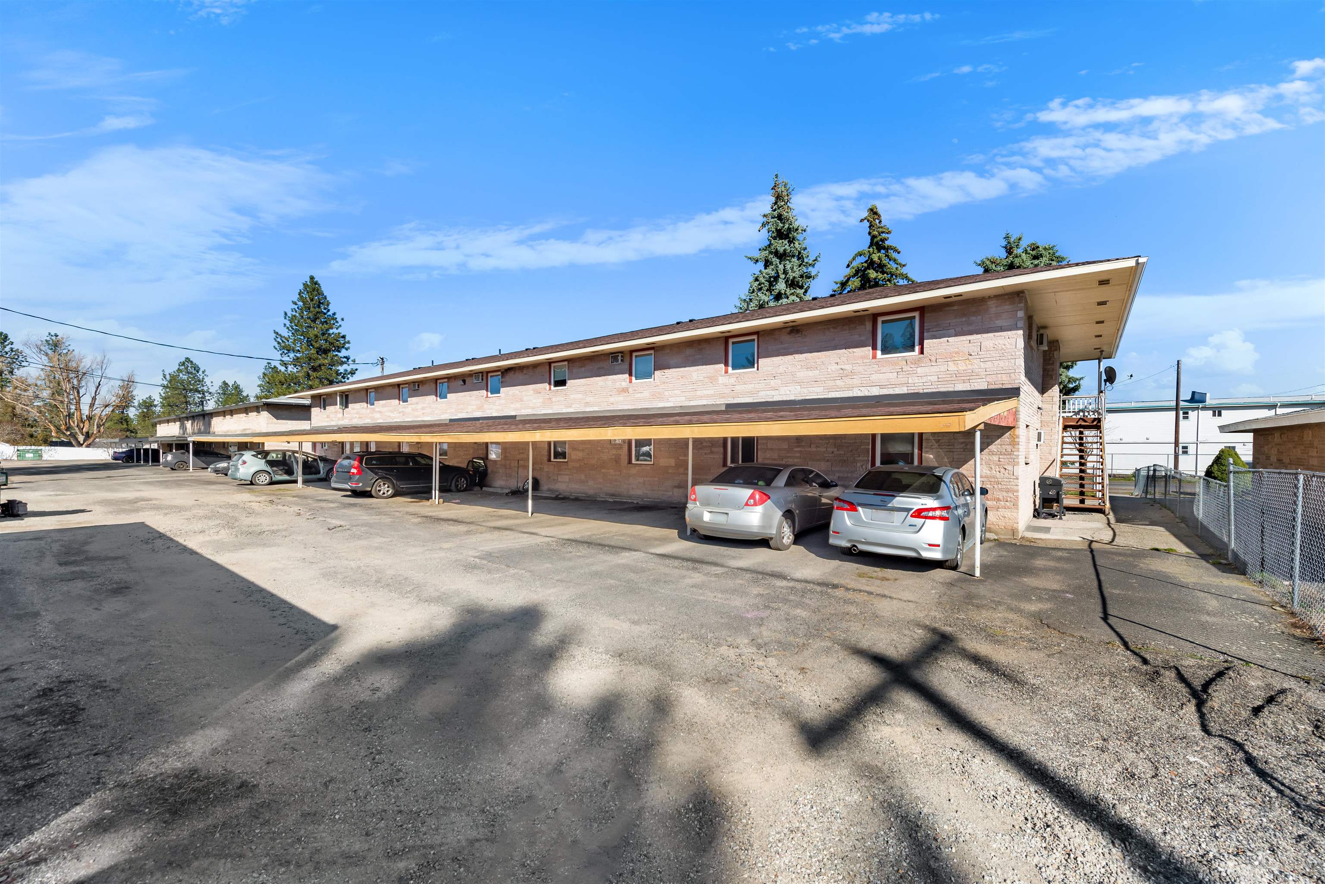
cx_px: 662
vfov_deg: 81.2
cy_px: 442
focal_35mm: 14
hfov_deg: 104.2
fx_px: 515
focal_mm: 14
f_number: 8
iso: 320
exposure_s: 1/800
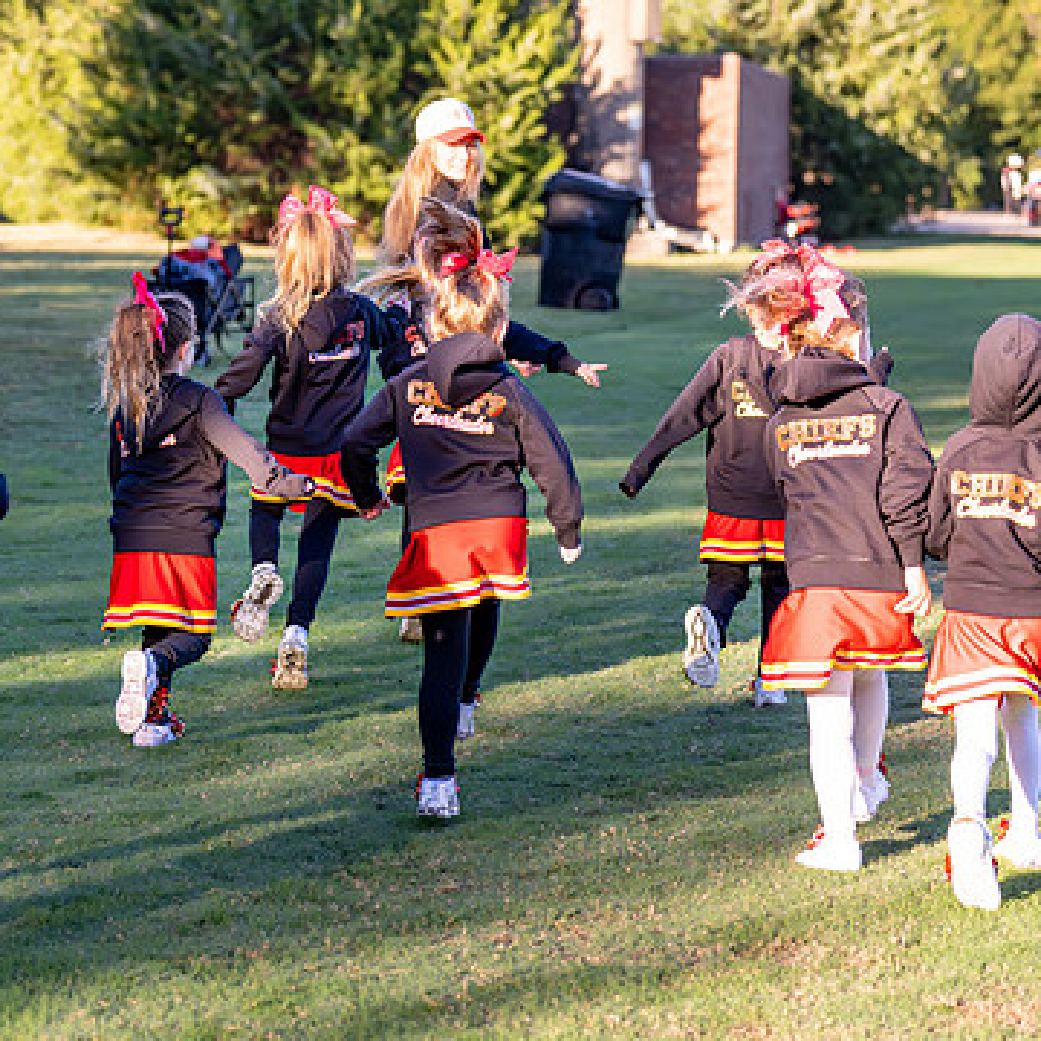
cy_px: 474
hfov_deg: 13.5
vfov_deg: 13.5
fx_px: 4389
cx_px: 244
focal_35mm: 129
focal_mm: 70
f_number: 2.8
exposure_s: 1/6400
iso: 1600
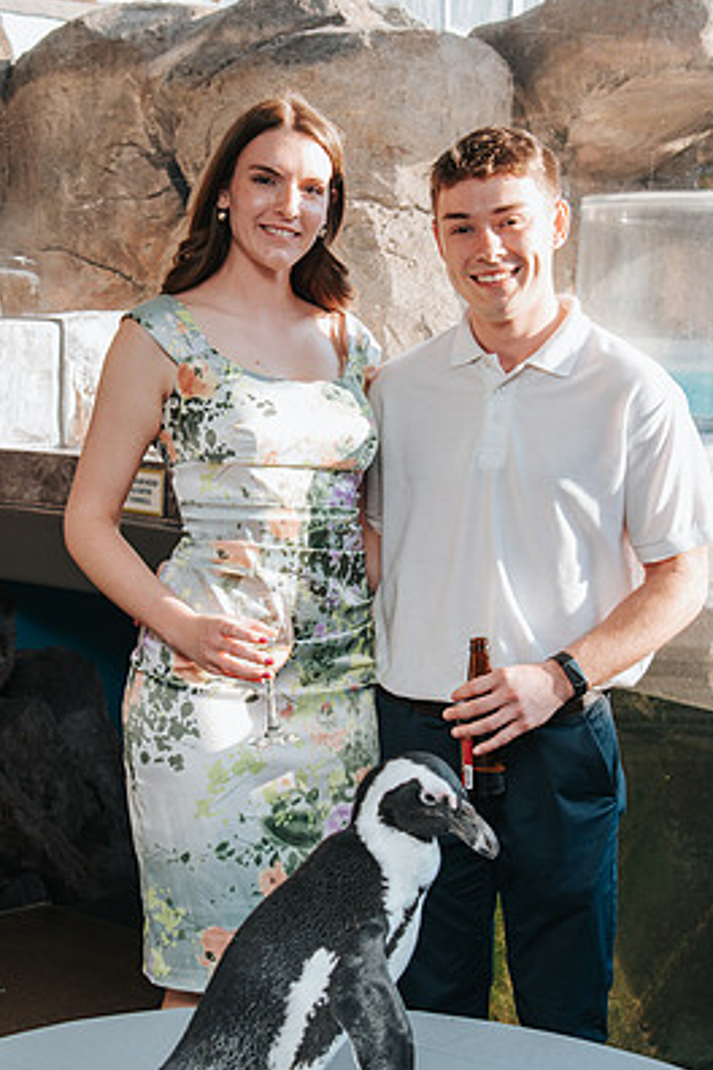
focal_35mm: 75
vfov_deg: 27.0
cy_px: 584
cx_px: 229
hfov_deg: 18.1
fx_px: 2228
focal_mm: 44
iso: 280
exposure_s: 1/125
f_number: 5.6
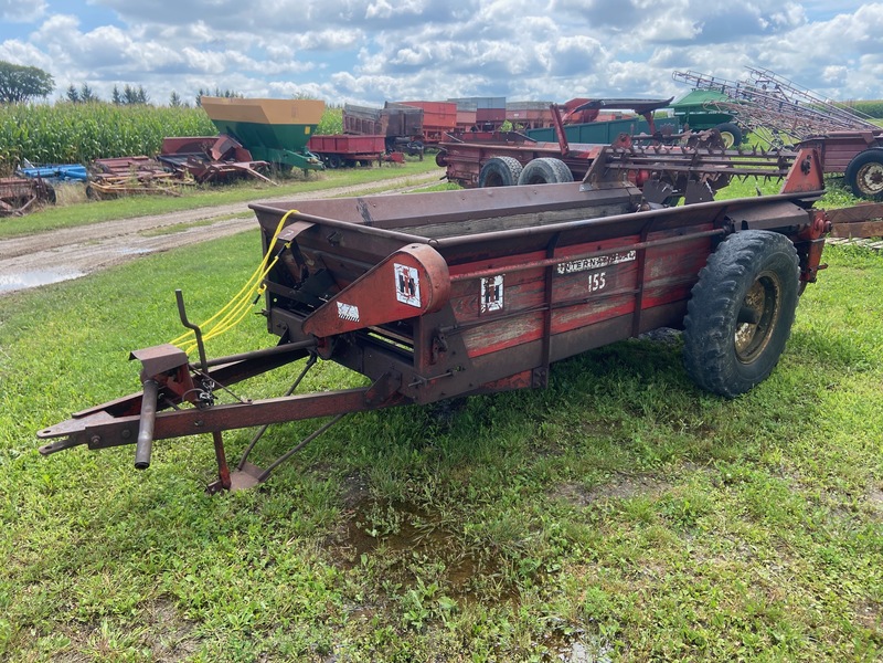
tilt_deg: -18.5
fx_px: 663
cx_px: 442
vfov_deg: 53.1
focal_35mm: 26
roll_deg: +1.0
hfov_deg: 67.3
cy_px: 332
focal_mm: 4.25
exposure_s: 1/1082
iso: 32
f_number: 1.8
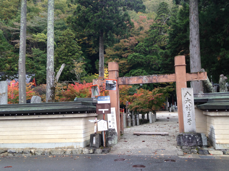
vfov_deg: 40.7
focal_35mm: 35
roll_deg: +2.1
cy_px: 84
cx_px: 113
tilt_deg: +6.6
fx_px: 232
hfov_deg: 52.6
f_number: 2.4
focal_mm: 4.12
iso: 50
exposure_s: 1/120
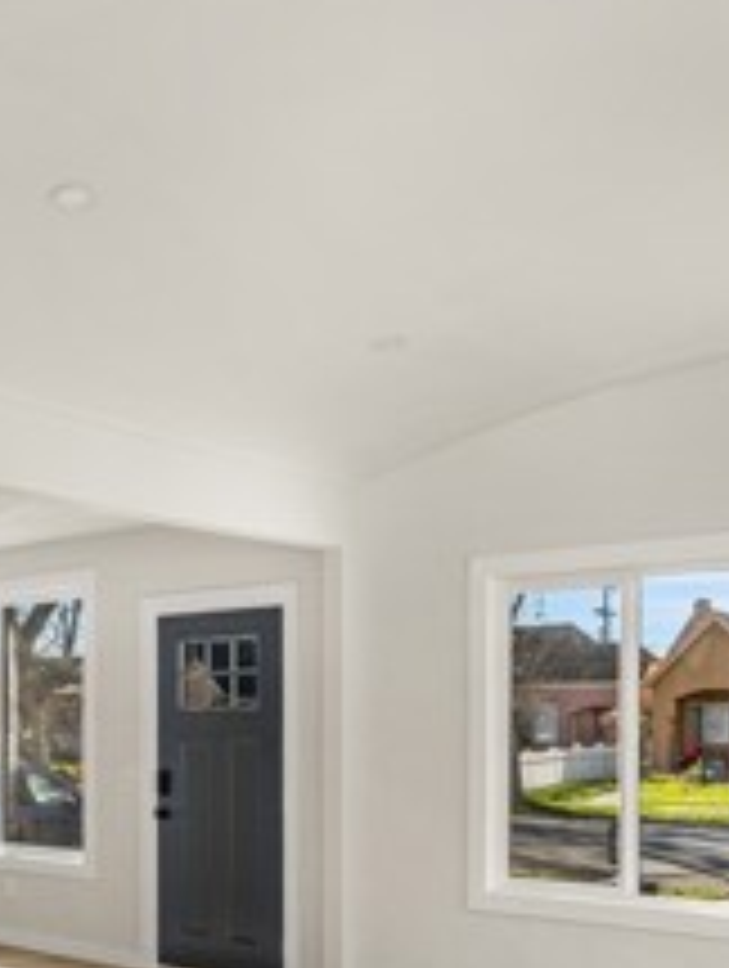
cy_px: 714
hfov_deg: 35.5
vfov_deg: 45.3
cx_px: 216
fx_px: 1120
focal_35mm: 40
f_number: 6.3
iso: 80
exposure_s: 1/125
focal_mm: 14
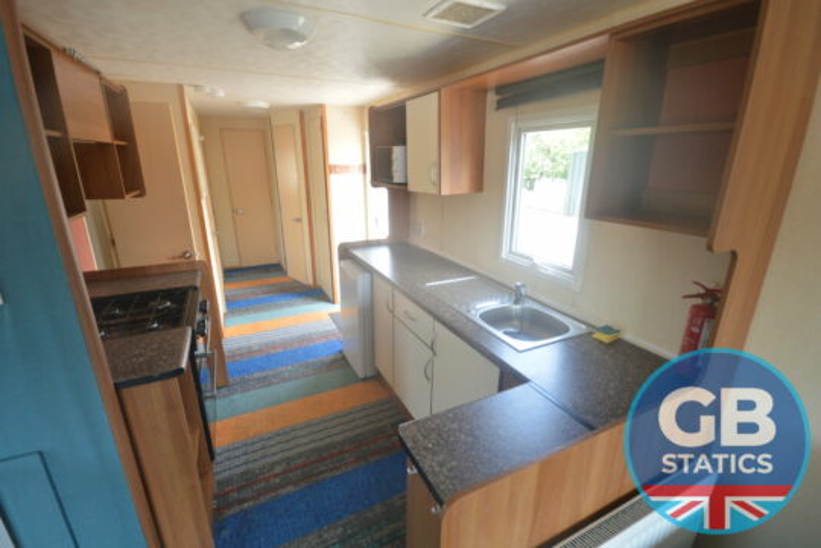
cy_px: 274
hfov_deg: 100.4
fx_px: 342
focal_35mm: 15
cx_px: 410
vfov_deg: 77.3
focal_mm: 10
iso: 400
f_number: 4.5
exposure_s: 1/100
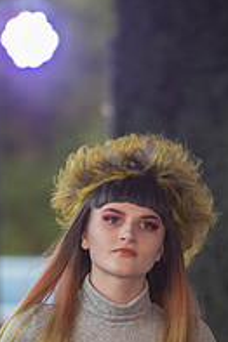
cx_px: 150
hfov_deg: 2.5
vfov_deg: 3.8
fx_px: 5215
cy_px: 302
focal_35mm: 548
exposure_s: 1/250
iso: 400
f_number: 4.5
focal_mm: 200
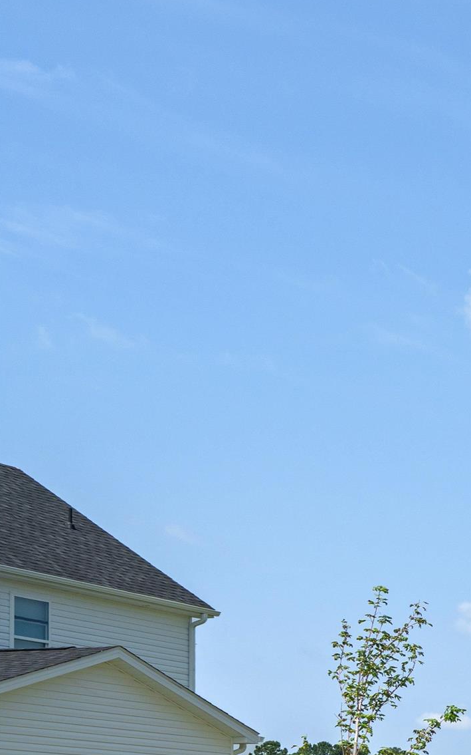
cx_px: 1016
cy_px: 621
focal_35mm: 80
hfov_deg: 13.4
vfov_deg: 25.3
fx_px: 1644
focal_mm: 29
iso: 160
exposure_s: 1/1000
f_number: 8
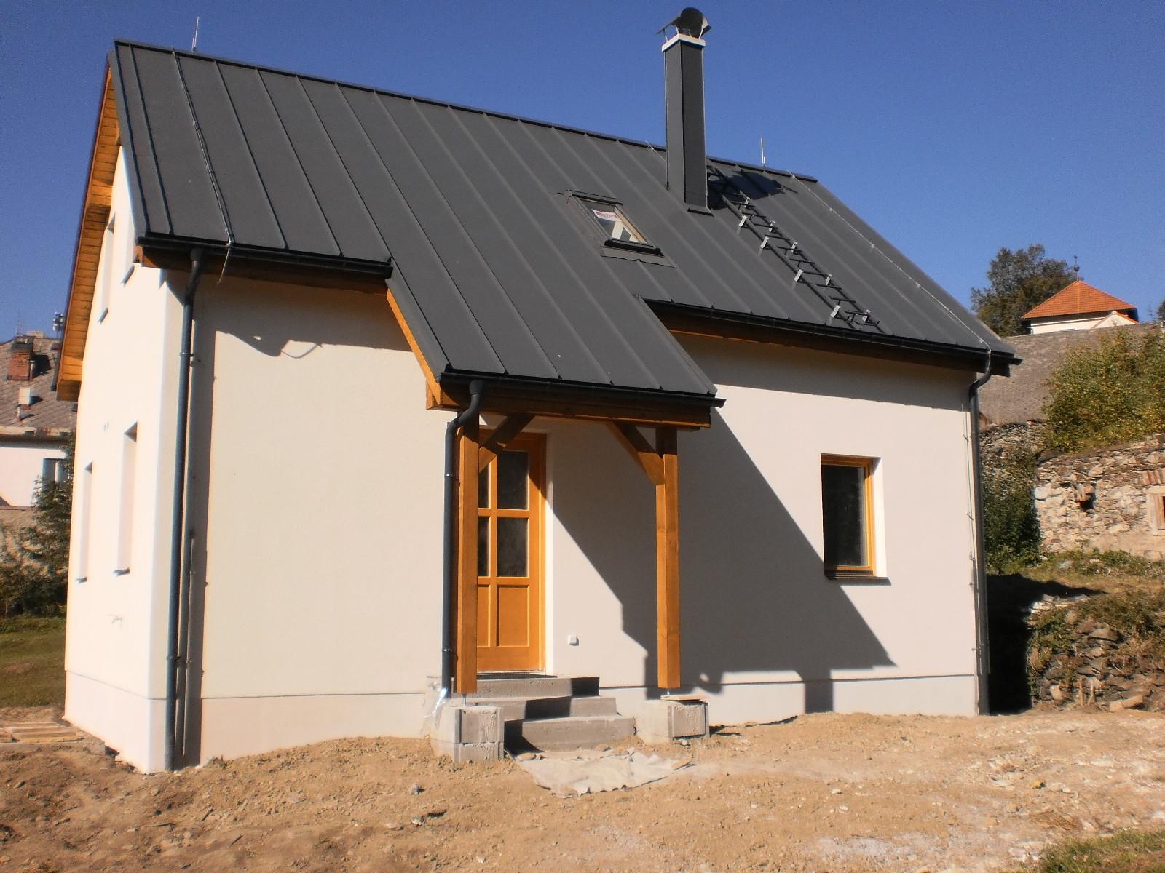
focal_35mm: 36
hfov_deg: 51.4
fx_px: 1212
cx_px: 582
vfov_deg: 39.7
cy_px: 436
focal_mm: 6.3
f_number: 4.6
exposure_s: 1/1600
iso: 100
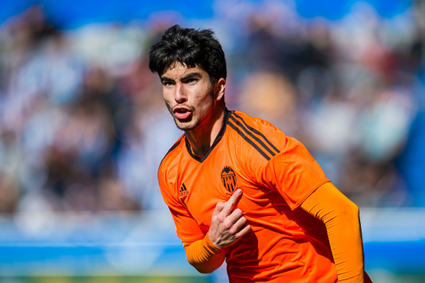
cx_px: 212
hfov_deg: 5.2
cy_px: 142
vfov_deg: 3.4
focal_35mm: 400
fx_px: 4718
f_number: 3.2
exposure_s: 1/6400
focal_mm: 400
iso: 200
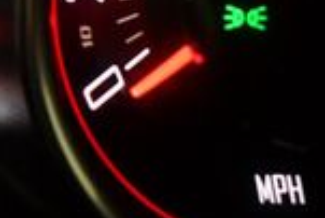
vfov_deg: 8.8
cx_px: -353
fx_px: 1383
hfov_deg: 11.8
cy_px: -69
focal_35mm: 153
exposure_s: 1/125
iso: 1400
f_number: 3.5
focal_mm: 18
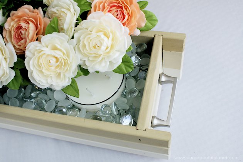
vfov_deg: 34.2
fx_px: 263
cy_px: 81
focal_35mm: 39
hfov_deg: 49.6
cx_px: 122
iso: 400
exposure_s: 1/40
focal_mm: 26
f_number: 4.5
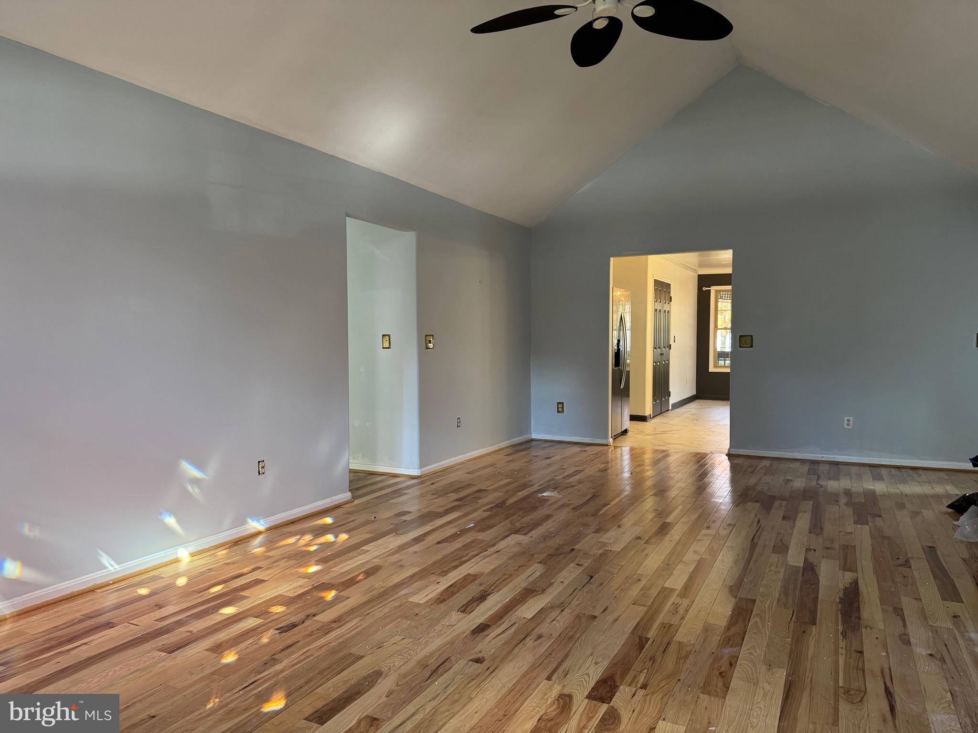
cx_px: 489
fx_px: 678
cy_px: 366
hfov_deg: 71.6
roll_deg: -0.4
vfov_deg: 56.8
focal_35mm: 24
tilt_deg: -3.1
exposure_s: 1/60
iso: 250
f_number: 1.78
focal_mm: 6.76
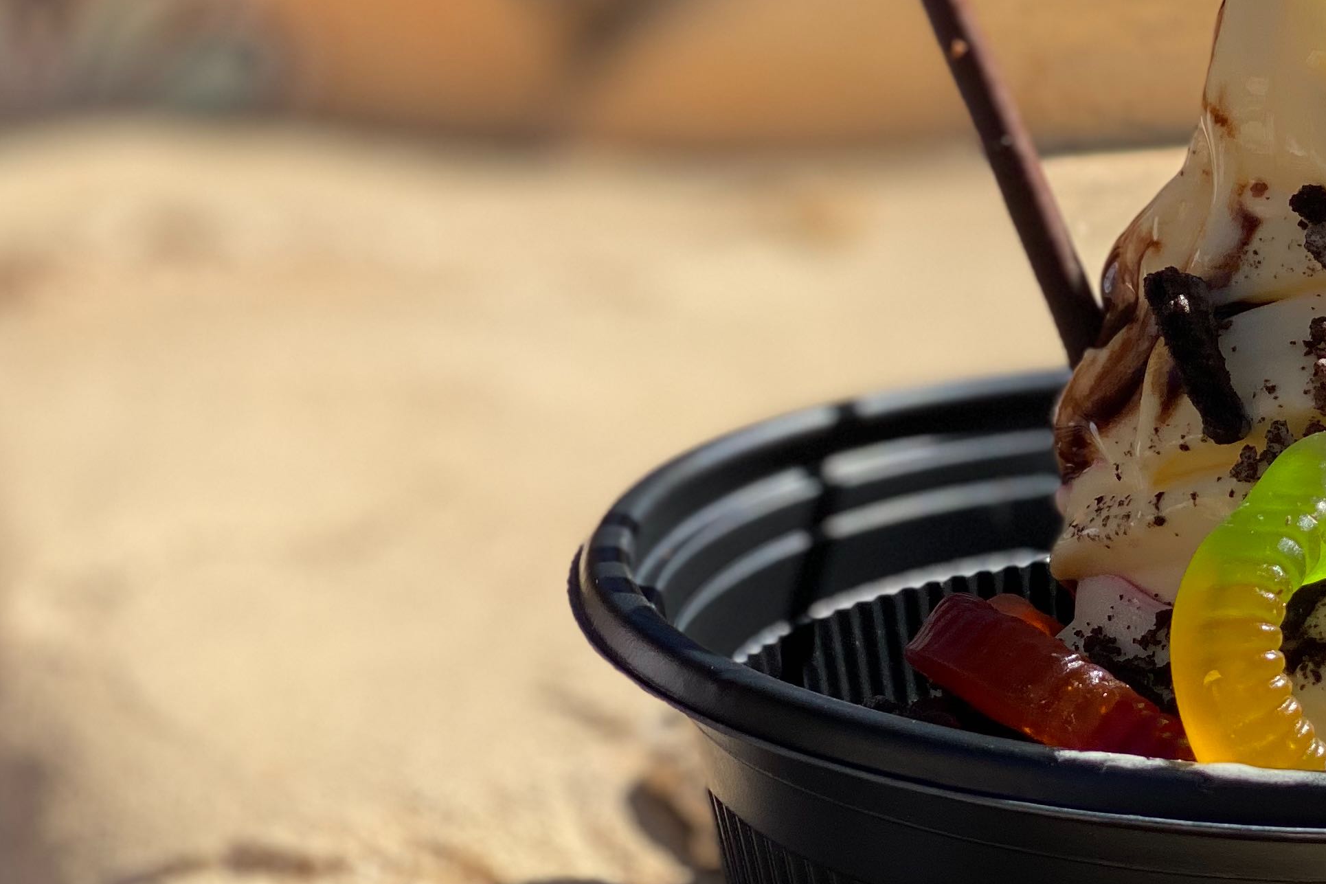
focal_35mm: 113
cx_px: 1252
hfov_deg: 17.8
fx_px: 4162
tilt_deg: -7.0
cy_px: 103
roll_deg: -1.8
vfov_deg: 12.0
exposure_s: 1/1370
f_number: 2
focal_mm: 6
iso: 20
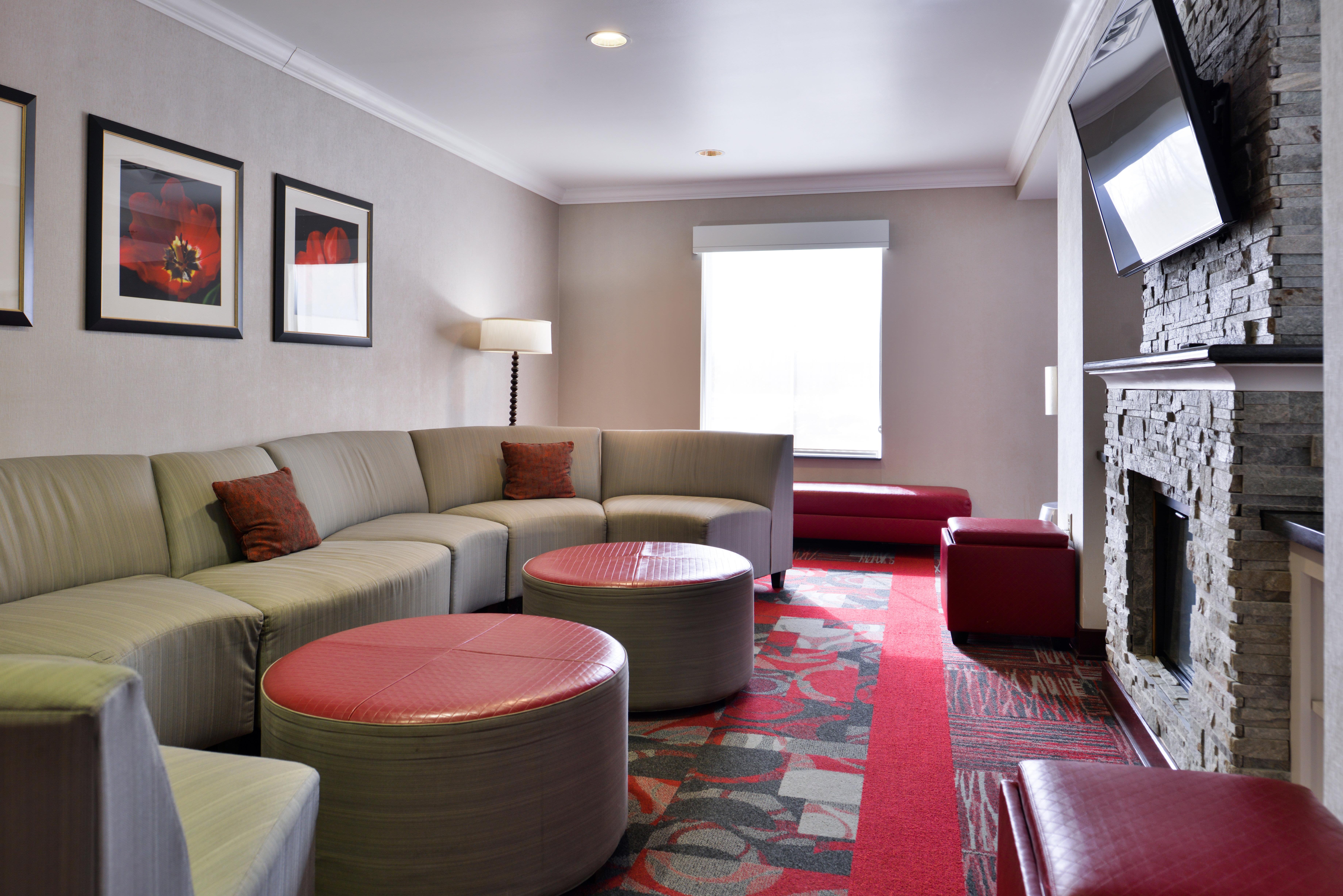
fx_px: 896
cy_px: 448
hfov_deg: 73.7
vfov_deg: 53.2
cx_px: 672
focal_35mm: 24
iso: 400
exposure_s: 1/20
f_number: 6.3
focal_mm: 24
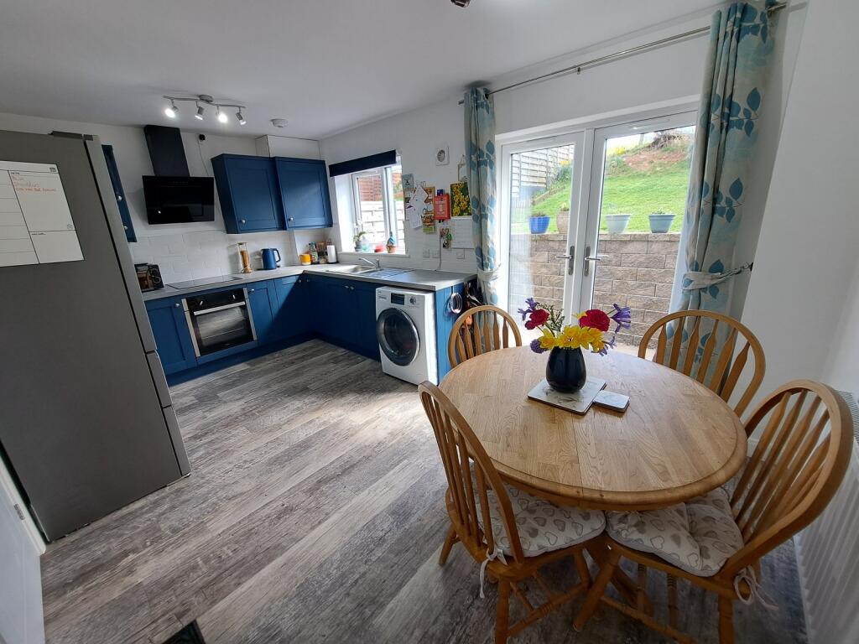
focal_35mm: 13
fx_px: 323
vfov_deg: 89.9
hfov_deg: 106.2
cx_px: 430
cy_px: 322
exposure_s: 1/50
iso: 50
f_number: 2.2
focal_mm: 1.74
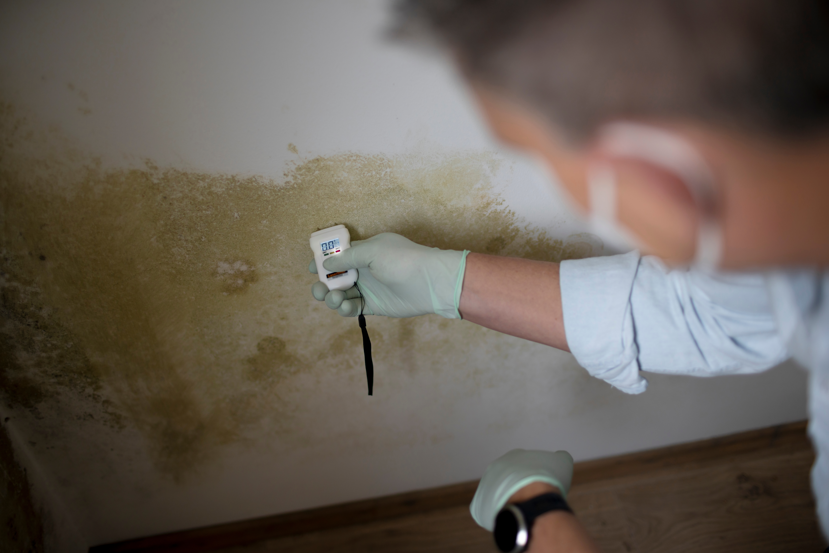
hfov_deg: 54.4
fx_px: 806
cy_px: 276
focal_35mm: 35
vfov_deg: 37.9
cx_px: 414
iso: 250
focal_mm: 35
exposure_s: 1/125
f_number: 1.8
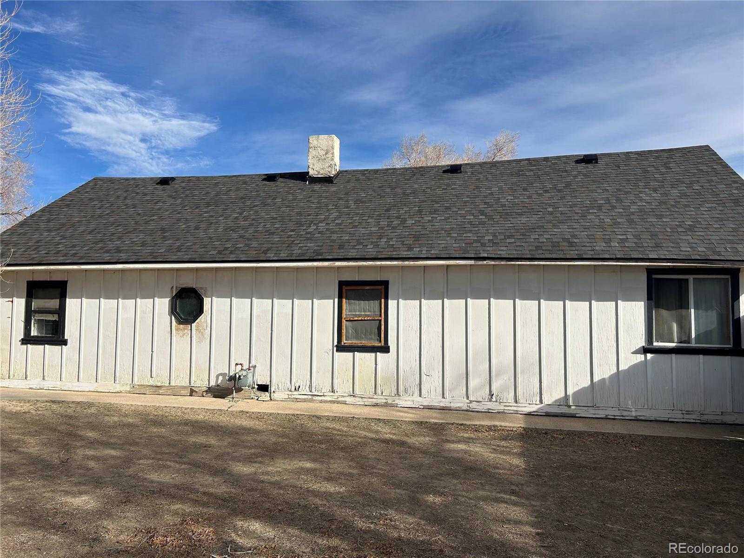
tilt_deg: +2.0
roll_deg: -0.3
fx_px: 559
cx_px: 372
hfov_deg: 67.3
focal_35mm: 26
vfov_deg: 53.1
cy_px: 279
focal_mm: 5.7
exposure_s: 1/6211
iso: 50
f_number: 1.5
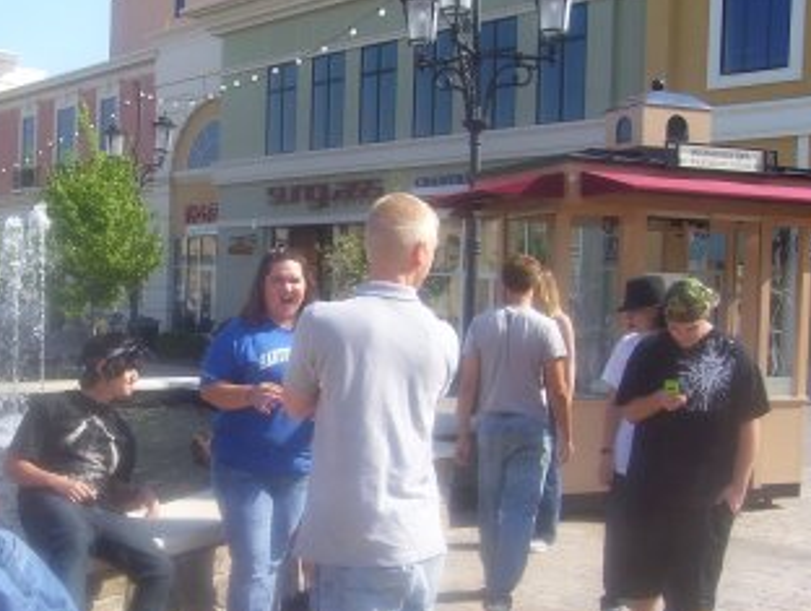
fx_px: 1150
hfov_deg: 38.2
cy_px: 382
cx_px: 234
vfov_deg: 29.6
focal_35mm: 49
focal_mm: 5.6
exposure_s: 1/250
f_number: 4.8
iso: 80
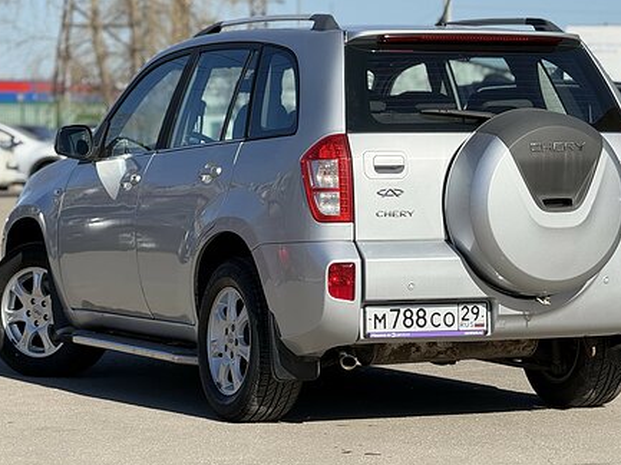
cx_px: 324
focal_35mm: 152
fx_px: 2725
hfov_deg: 13.0
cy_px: 224
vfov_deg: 9.7
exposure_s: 1/1186
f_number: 2.8
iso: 64
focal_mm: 15.66
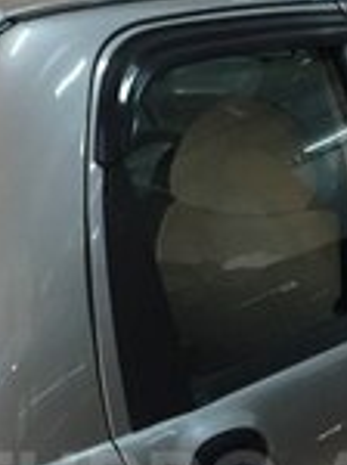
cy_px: 487
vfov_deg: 19.7
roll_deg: +1.2
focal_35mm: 96
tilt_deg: -22.6
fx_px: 1287
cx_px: 198
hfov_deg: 15.4
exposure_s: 1/33
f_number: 2.2
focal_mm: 4.15
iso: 125
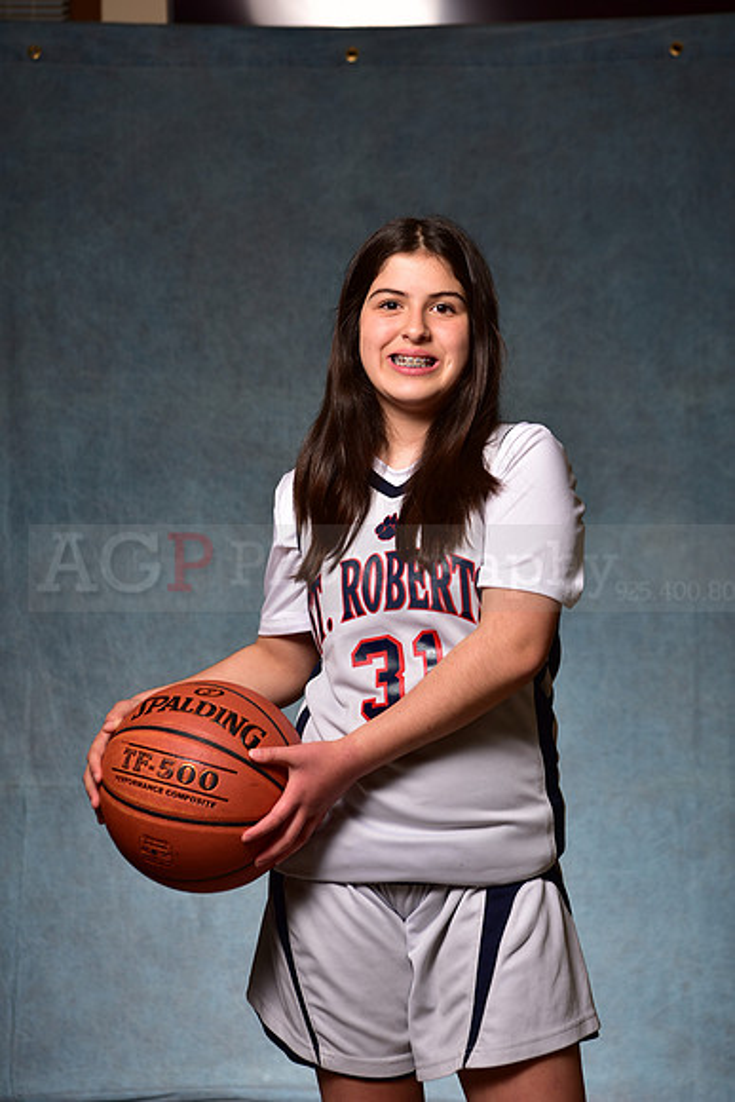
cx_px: 368
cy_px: 551
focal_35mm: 70
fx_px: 2142
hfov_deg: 19.5
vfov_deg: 28.8
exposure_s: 1/200
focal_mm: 70
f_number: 5
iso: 100
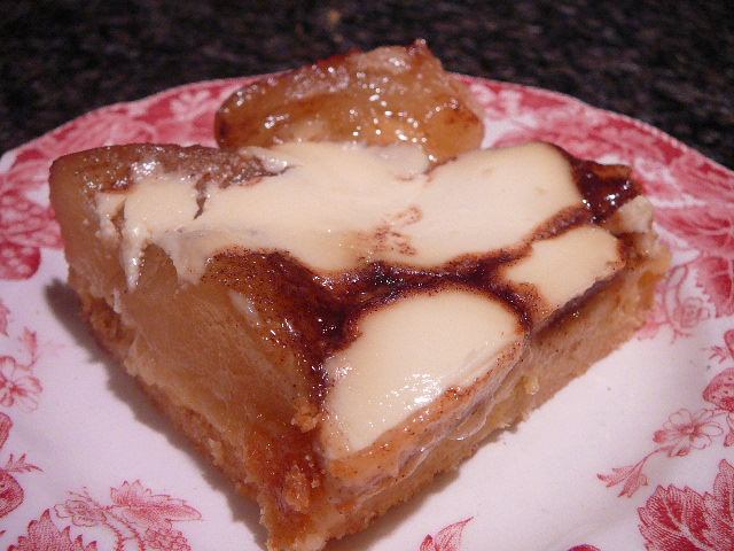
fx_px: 742
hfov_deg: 52.6
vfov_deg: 40.7
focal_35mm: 35
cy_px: 276
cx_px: 367
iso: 200
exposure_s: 1/20
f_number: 2.8
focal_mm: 5.2
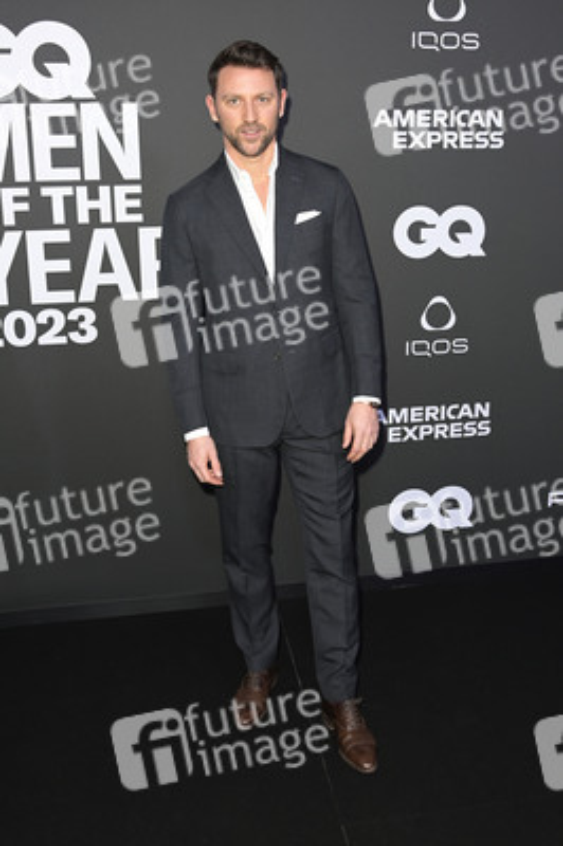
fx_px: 752
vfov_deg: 58.8
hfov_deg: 41.0
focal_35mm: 32
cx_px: 282
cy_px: 423
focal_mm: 32
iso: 1000
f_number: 5.6
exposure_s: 1/250
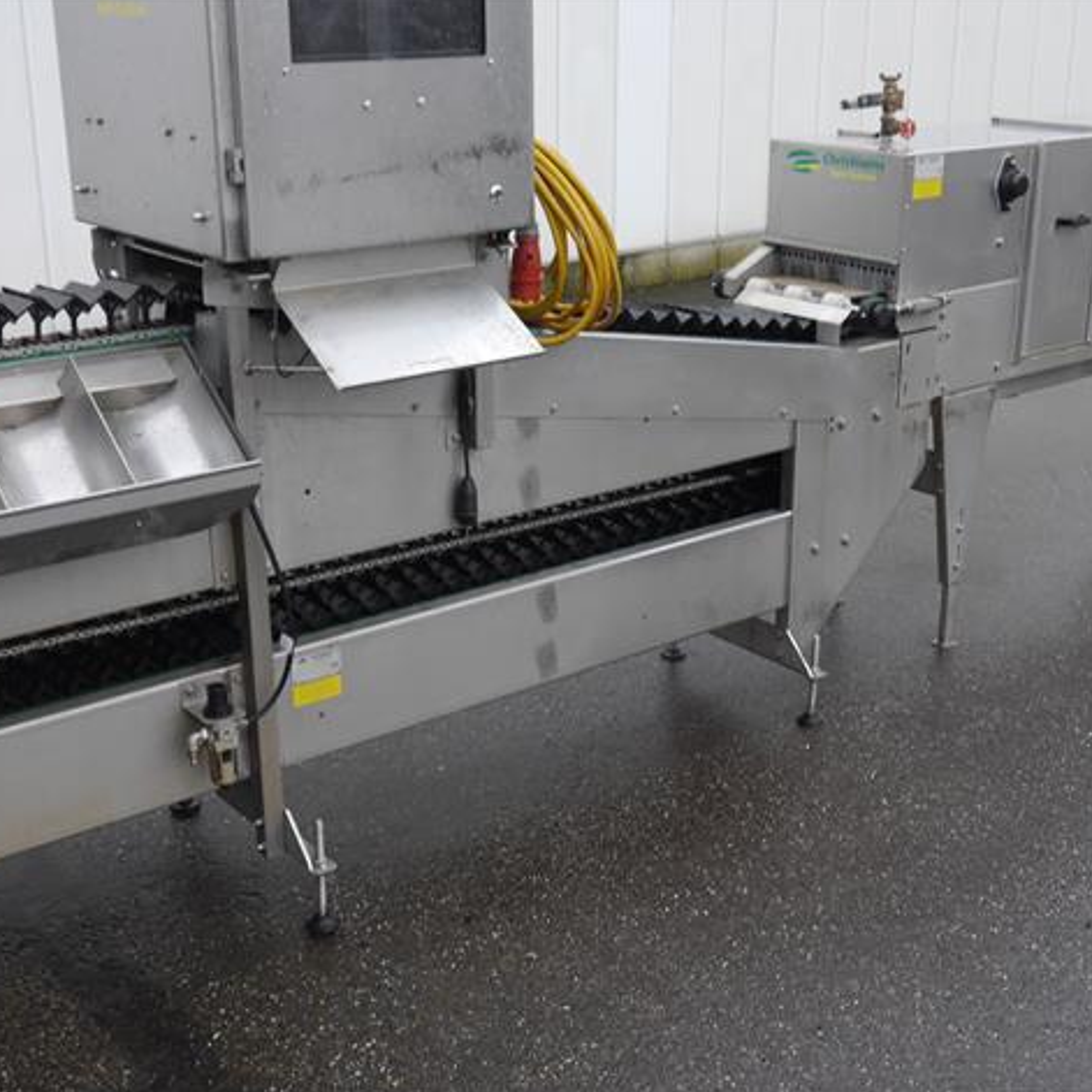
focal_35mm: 48
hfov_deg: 35.4
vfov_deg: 35.4
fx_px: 1713
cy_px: 545
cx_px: 560
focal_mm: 20
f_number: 4.5
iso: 160
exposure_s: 1/125
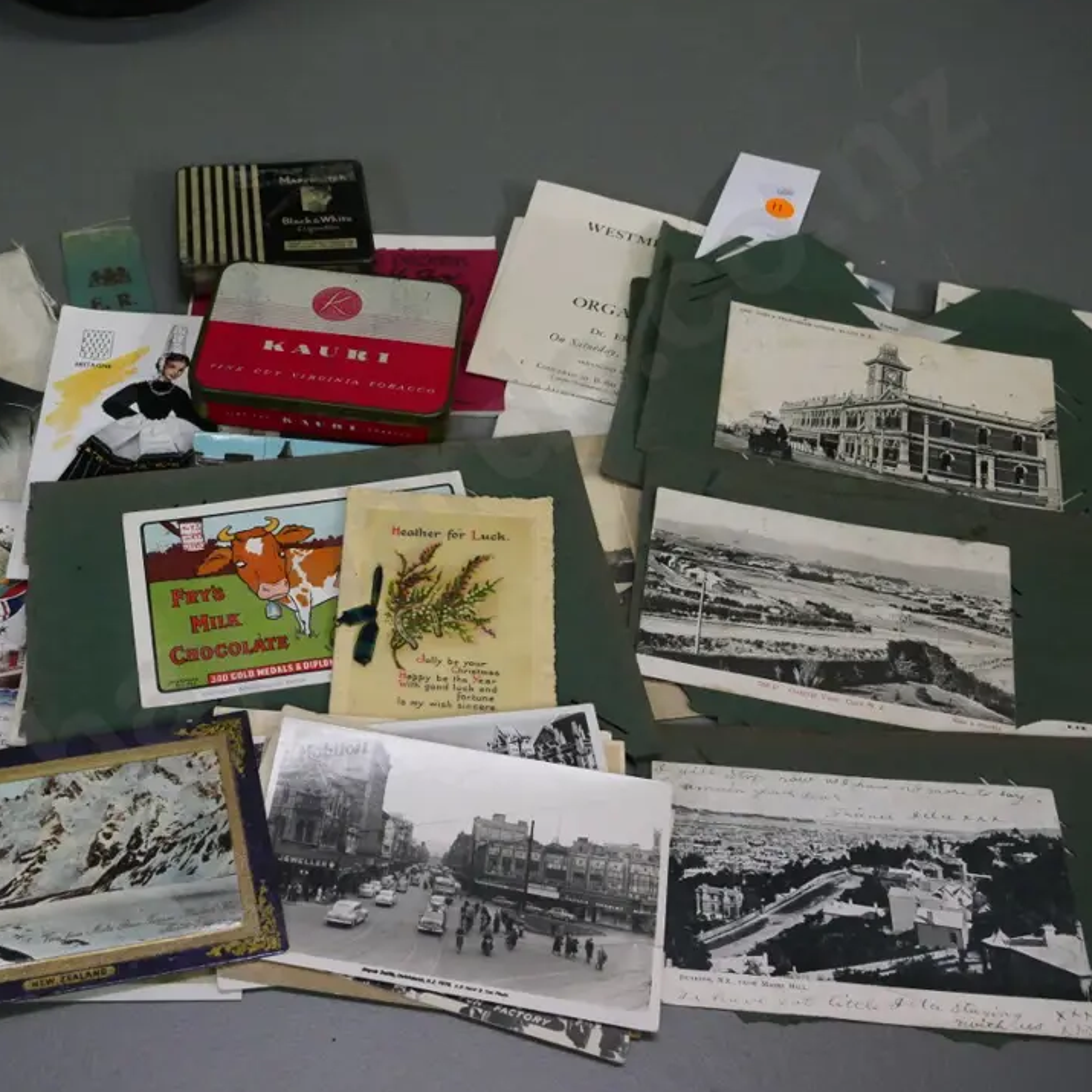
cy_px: 565
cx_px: 339
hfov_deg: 43.1
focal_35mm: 38
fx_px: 1356
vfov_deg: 43.9
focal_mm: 15
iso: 3200
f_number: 5.6
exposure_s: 1/200
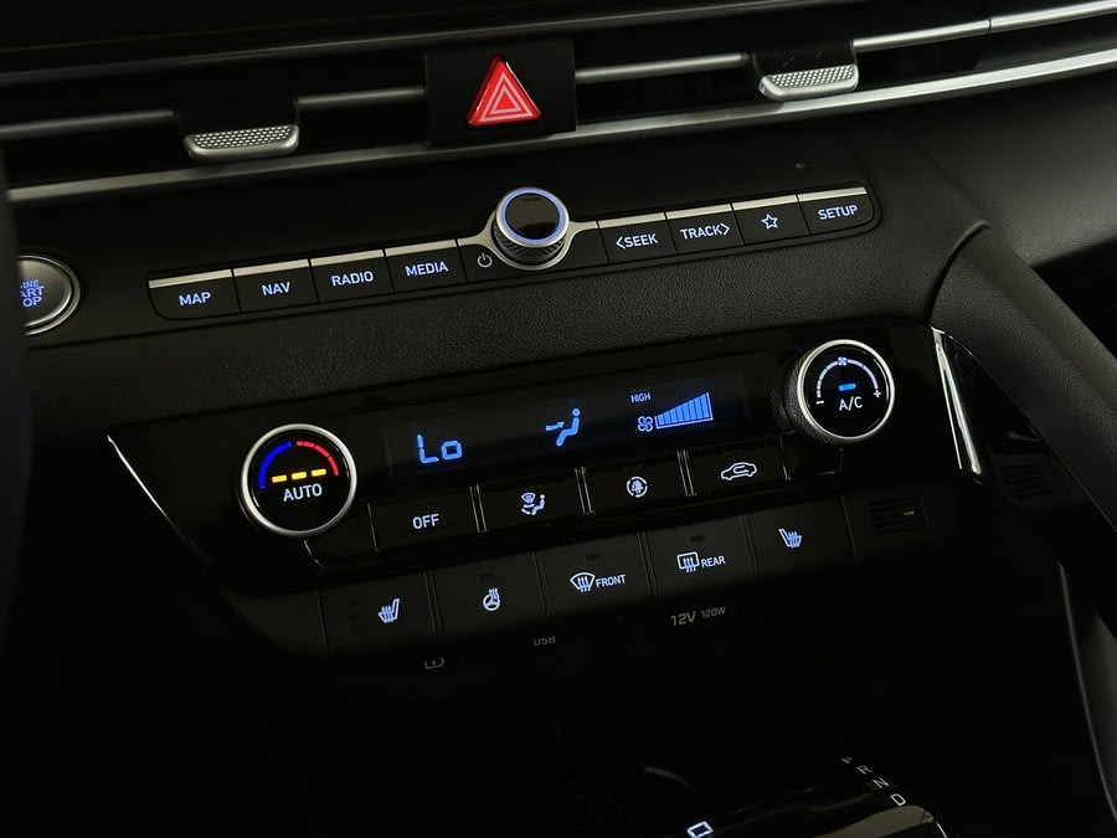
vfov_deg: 30.3
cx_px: 558
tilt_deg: -31.8
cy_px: 419
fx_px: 1549
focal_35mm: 48
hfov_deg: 39.7
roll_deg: +0.3
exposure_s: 1/50
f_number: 1.78
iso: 250
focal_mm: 6.86
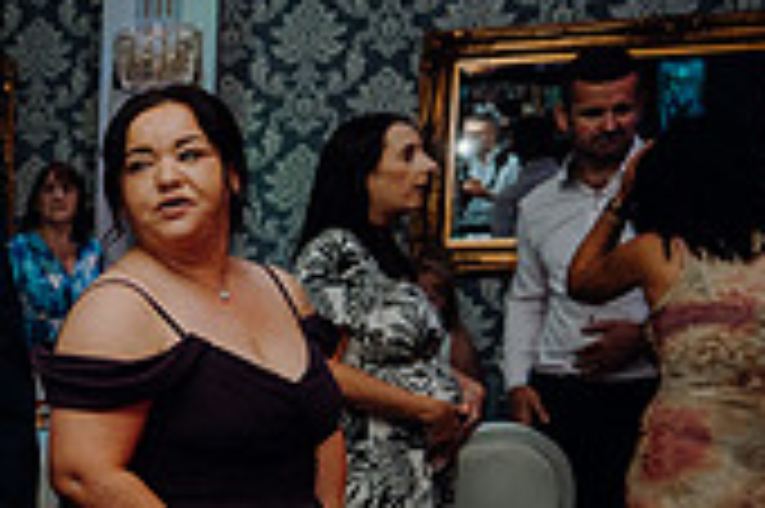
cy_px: 515
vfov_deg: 16.3
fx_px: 1741
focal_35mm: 82
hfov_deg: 19.9
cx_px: -504
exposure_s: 1/160
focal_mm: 24
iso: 2500
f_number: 3.5
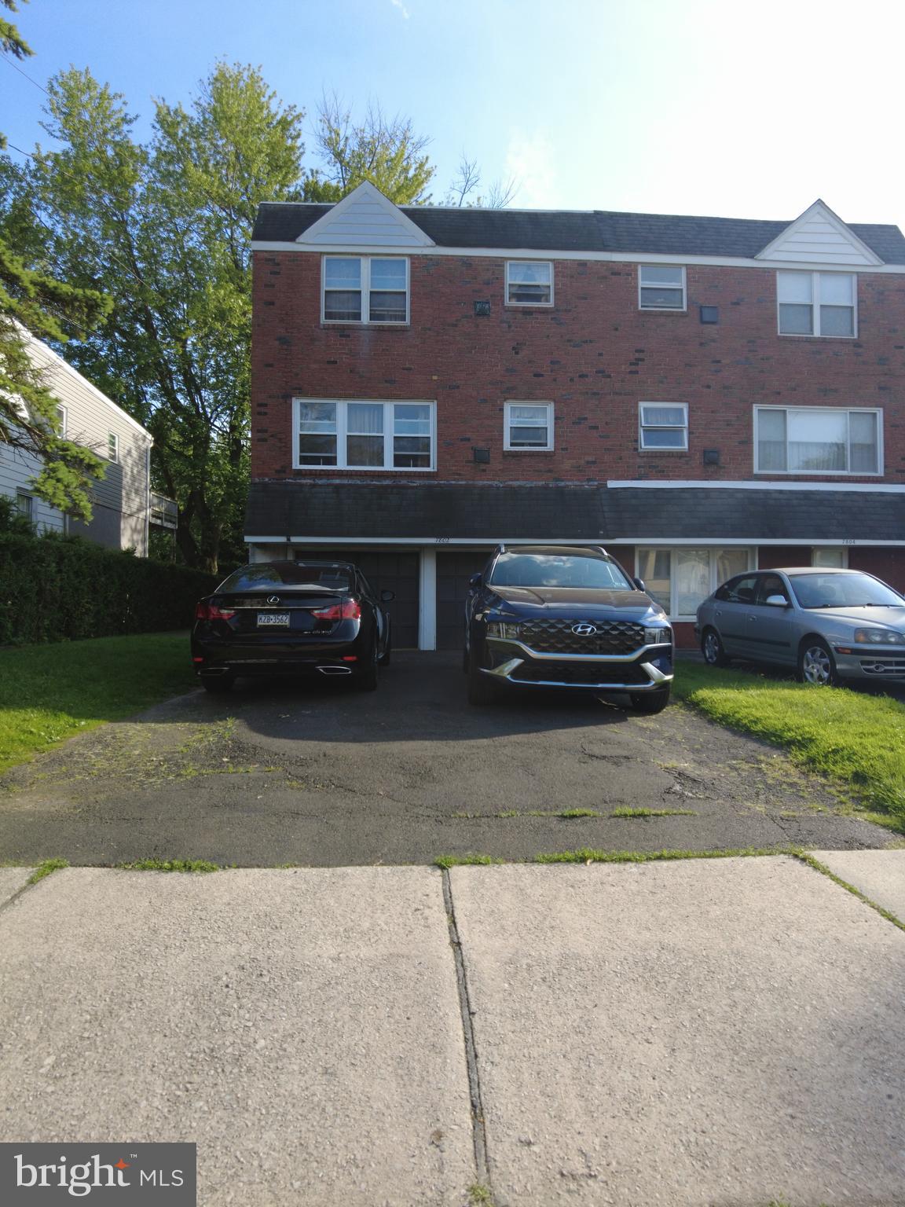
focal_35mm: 20
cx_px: 452
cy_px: 604
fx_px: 697
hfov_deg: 66.0
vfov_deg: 81.7
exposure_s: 1/500
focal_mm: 4.4
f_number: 1.8
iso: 100
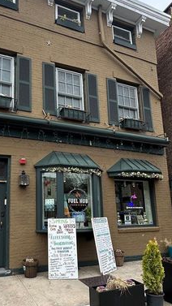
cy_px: 176
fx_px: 219
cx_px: 50
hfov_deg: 42.0
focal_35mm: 27
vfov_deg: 69.5
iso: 40
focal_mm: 2.22
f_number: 2.2
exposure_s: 1/288
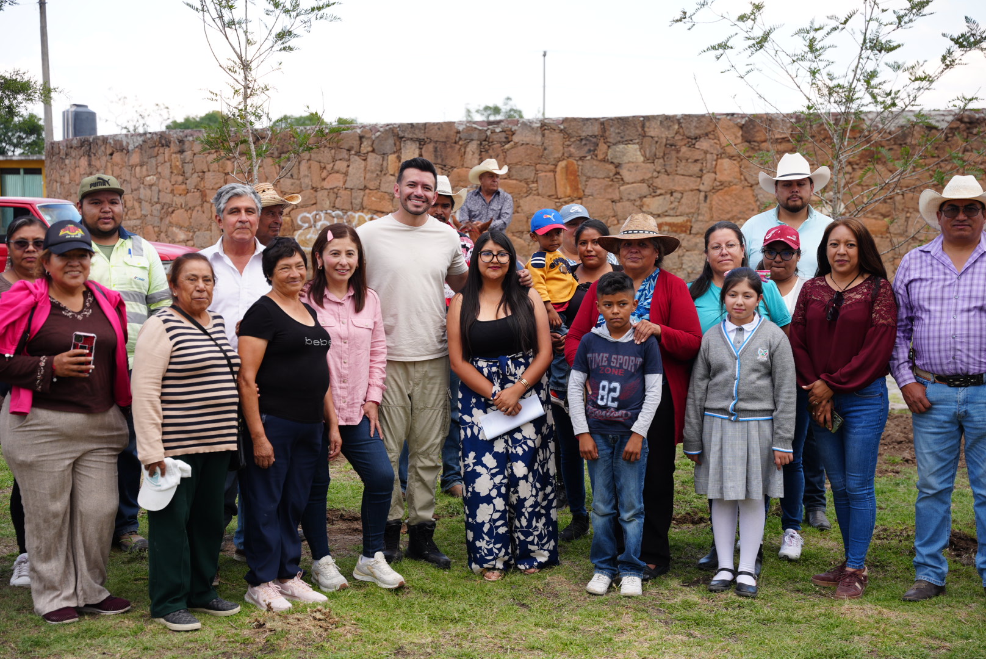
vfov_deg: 25.0
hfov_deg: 36.7
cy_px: 330
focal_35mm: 54
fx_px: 1488
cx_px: 493
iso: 100
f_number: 3.5
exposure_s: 1/200
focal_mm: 54.3
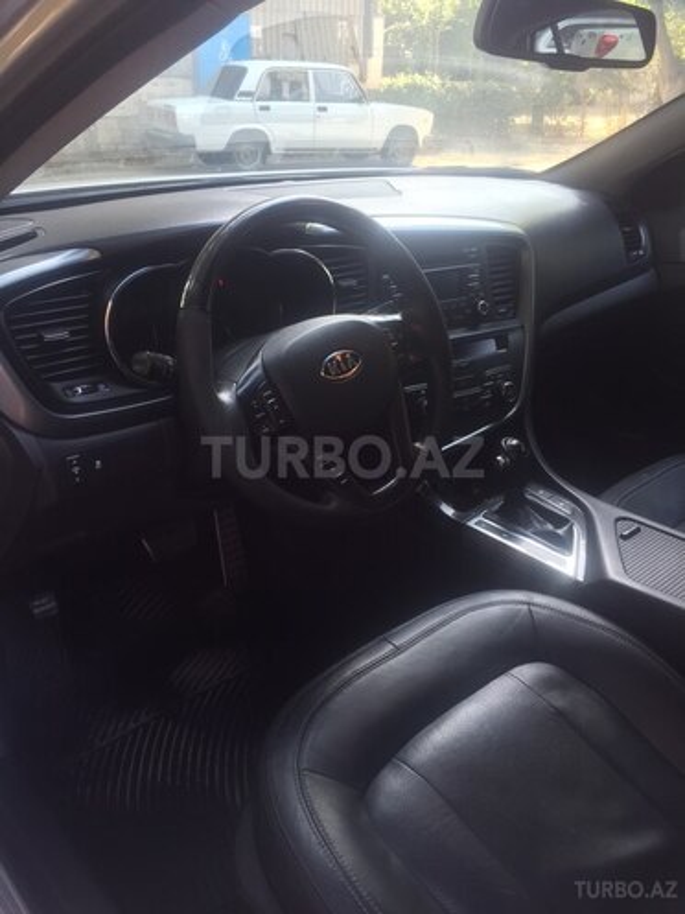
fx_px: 765
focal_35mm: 29
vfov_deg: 61.7
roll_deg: -0.9
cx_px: 342
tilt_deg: -24.6
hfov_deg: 48.2
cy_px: 457
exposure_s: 1/50
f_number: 2.2
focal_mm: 4.15
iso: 40
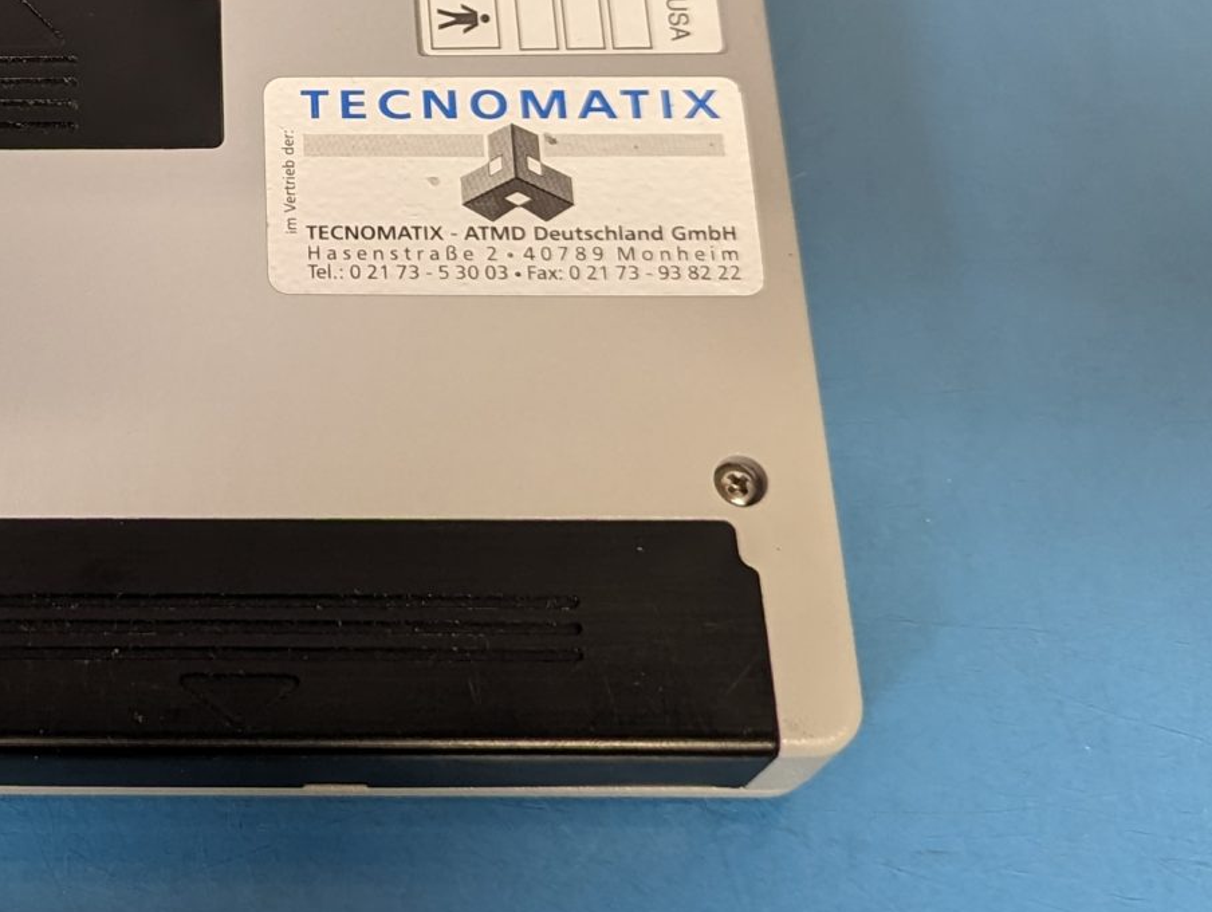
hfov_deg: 27.4
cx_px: 106
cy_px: 87
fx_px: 2383
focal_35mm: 68
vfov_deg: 21.2
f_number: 1.85
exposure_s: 1/23.8
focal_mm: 6.81
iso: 167
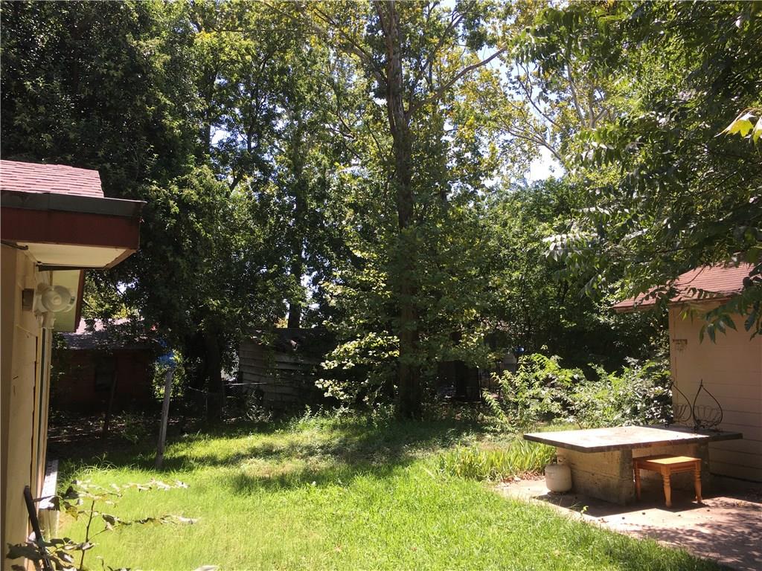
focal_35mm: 29
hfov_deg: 61.7
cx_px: 381
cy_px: 286
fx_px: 638
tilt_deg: +6.8
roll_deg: +0.7
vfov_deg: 48.2
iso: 25
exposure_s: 1/455
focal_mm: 4.15
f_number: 2.2
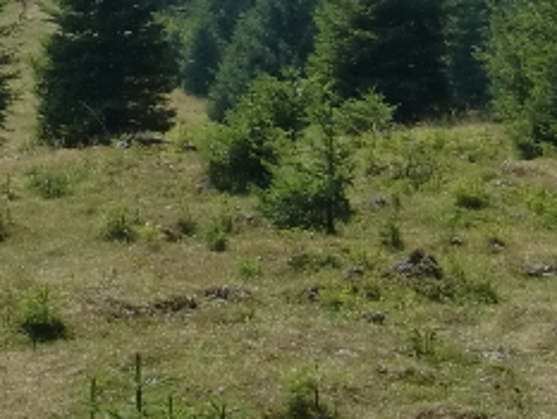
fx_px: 2689
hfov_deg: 11.8
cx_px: 84
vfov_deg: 8.7
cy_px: -215
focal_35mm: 167
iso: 64
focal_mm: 6.66
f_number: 8.9
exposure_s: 1/250
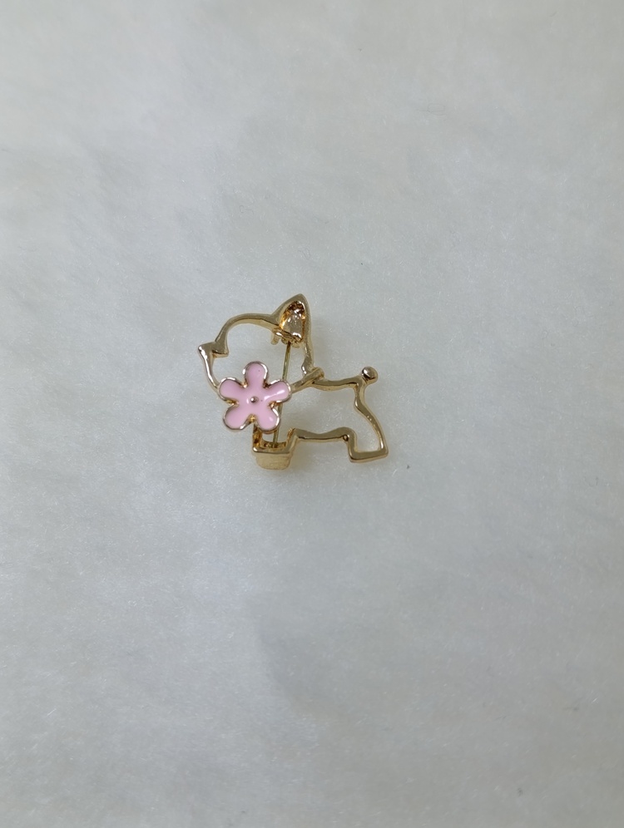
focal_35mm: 46
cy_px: 414
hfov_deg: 31.6
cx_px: 312
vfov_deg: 41.2
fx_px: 1103
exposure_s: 1/186
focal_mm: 6.11
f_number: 1.65
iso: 50
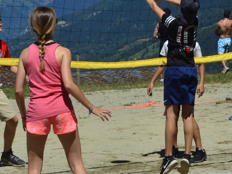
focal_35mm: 175
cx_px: 137
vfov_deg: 8.5
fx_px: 1173
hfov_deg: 11.3
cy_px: 13
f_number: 11
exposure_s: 1/1600
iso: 400
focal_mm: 40
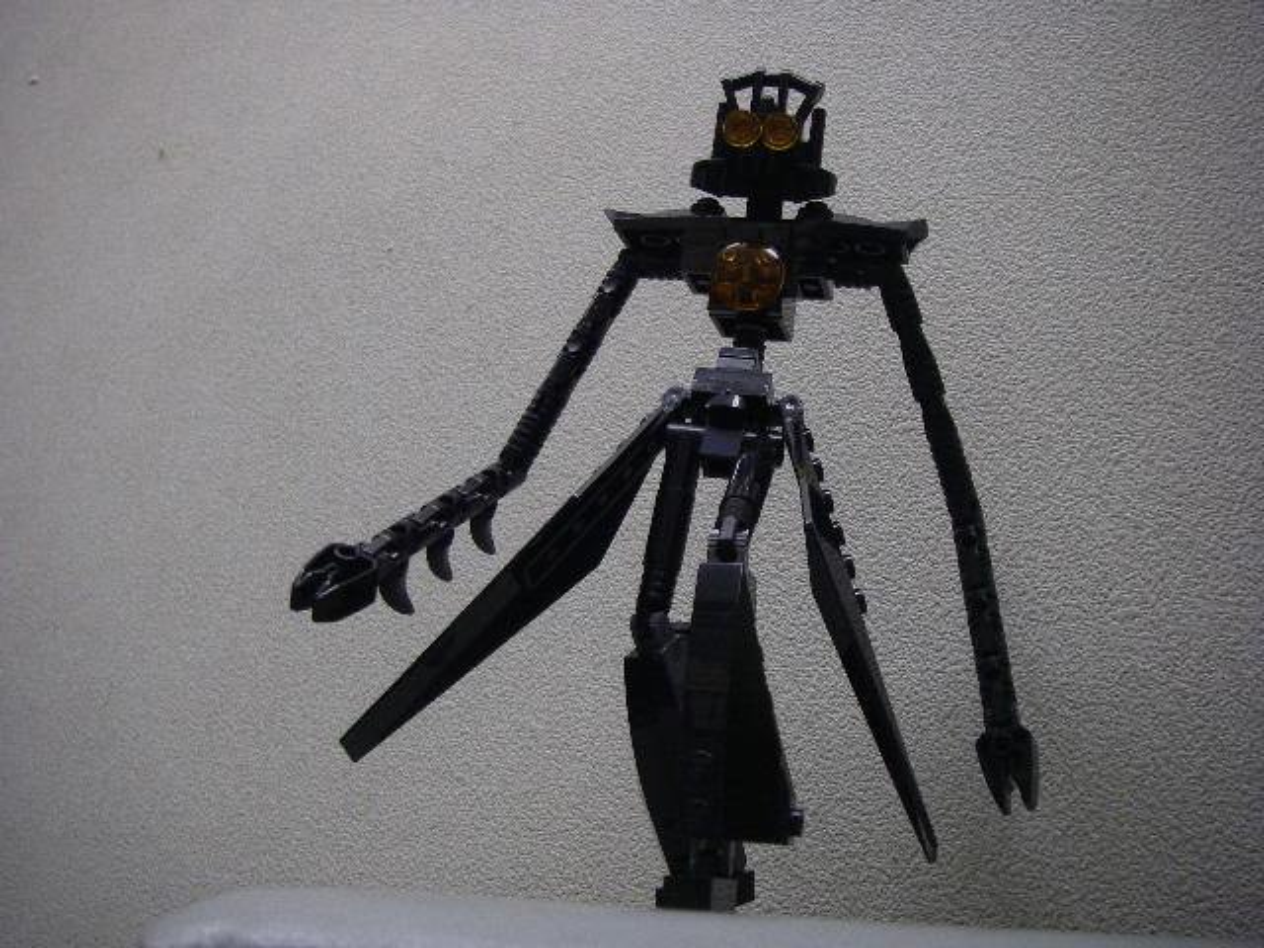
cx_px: 632
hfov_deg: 49.0
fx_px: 1388
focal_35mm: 38
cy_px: 474
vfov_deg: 37.7
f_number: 3.3
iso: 160
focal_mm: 6.3
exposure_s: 1/20
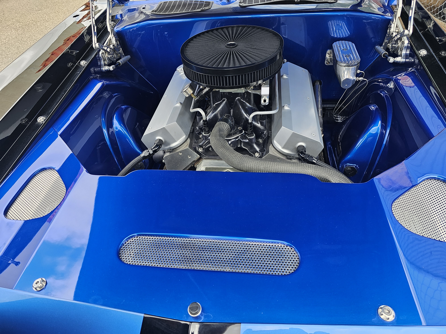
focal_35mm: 23
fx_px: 296
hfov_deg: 73.9
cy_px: 167
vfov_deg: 58.9
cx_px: 223
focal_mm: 6.3
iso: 50
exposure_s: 1/359
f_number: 1.7
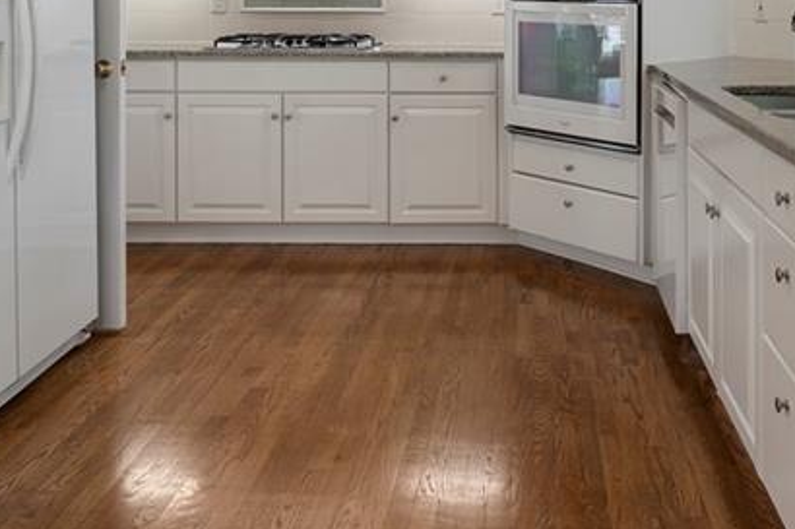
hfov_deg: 47.6
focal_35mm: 40
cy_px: -12
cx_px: 535
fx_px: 883
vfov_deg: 30.7
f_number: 8
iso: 400
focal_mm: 16
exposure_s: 1/30
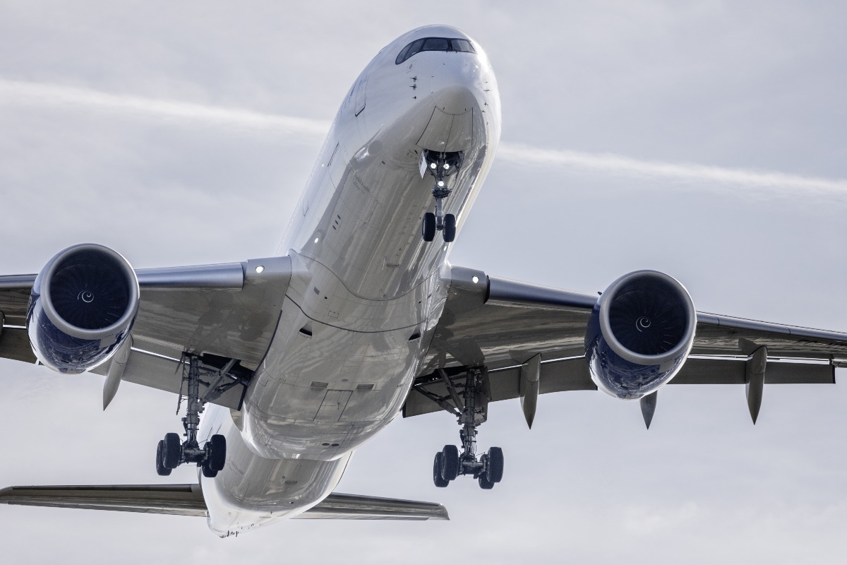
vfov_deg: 2.3
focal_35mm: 600
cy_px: 282
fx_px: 14116
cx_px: 424
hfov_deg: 3.4
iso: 100
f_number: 9
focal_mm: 600
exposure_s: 1/1600
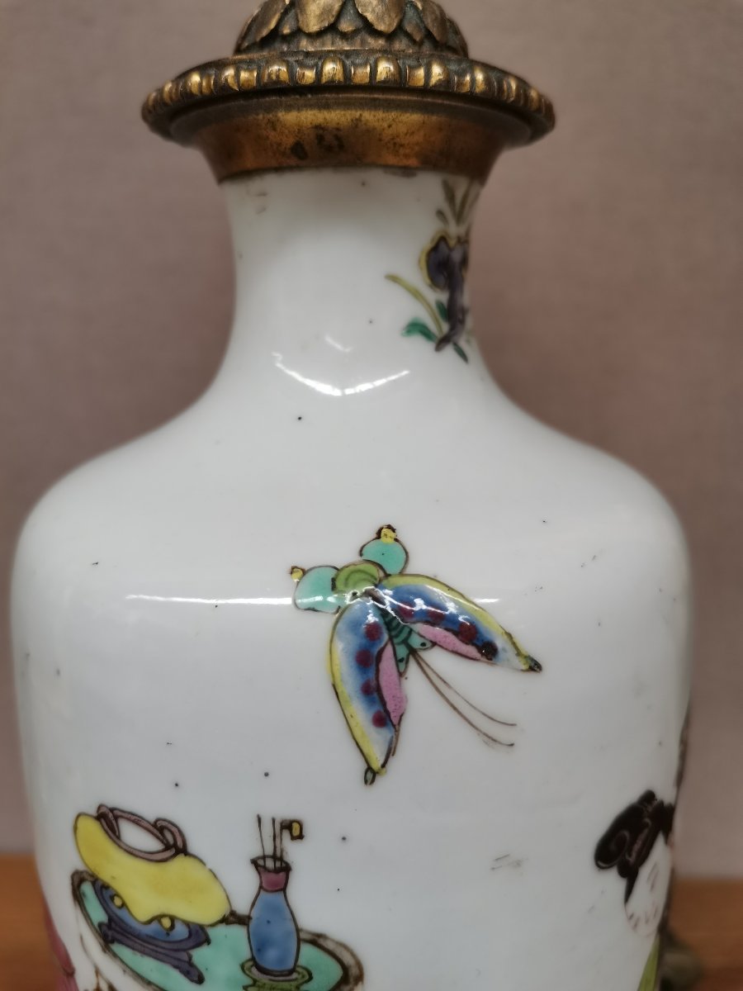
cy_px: 496
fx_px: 744
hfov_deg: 53.1
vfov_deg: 67.3
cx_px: 372
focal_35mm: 26
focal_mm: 4.75
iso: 250
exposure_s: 1/60
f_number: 1.8
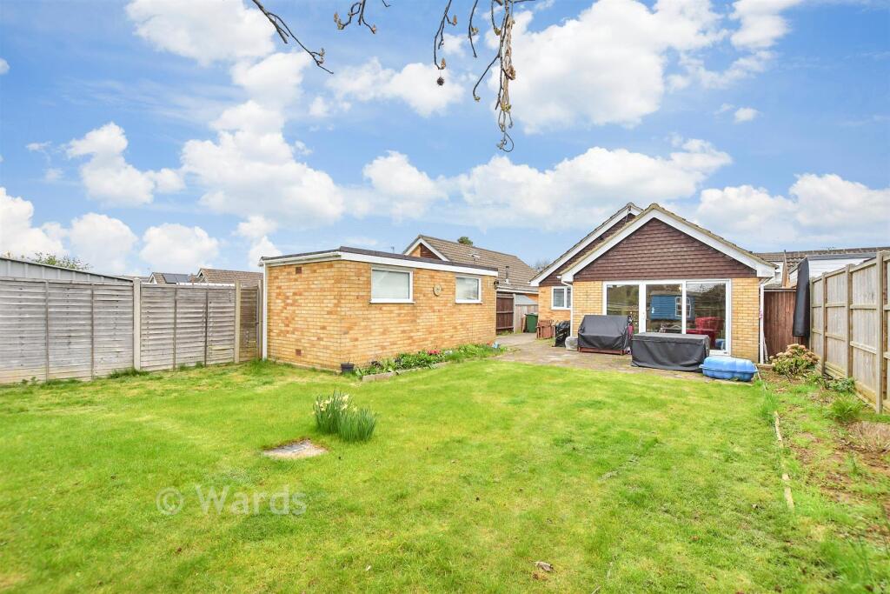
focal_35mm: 15
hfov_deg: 100.4
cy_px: 297
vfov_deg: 77.3
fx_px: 371
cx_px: 445
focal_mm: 10
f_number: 8
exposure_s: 1/160
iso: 320
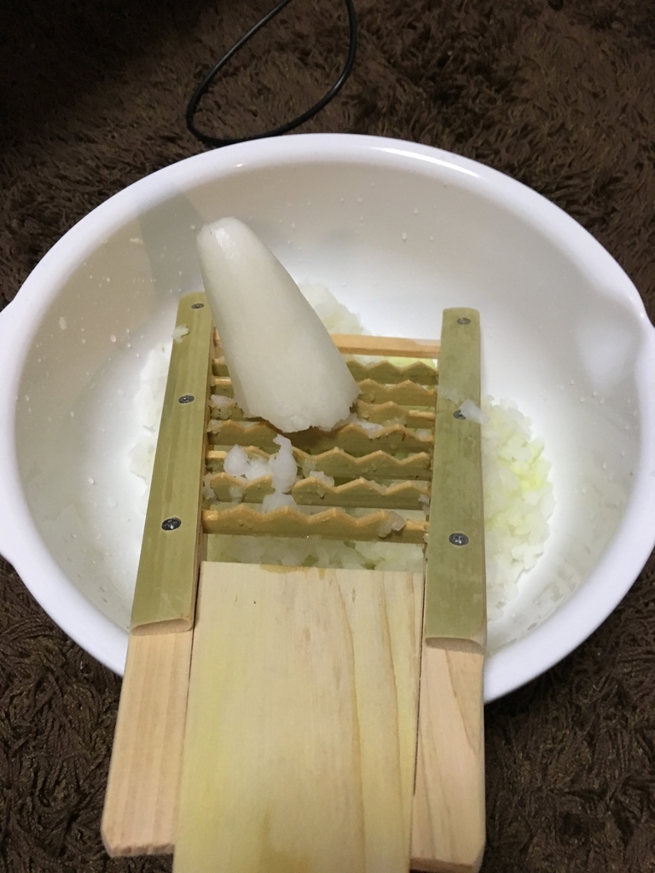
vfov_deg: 61.7
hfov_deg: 48.2
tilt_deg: -60.8
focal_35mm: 29
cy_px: 436
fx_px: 732
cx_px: 328
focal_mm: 4.15
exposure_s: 1/30
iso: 200
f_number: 2.2
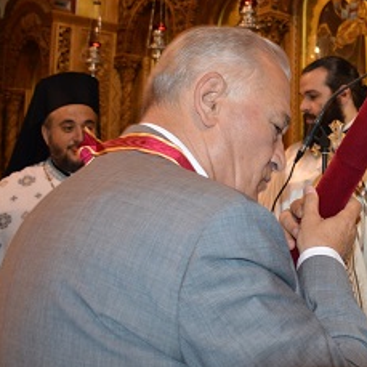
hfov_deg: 31.9
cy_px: 139
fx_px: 600
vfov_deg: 33.9
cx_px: 348
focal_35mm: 50
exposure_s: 1/60
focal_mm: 18
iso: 720
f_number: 3.5
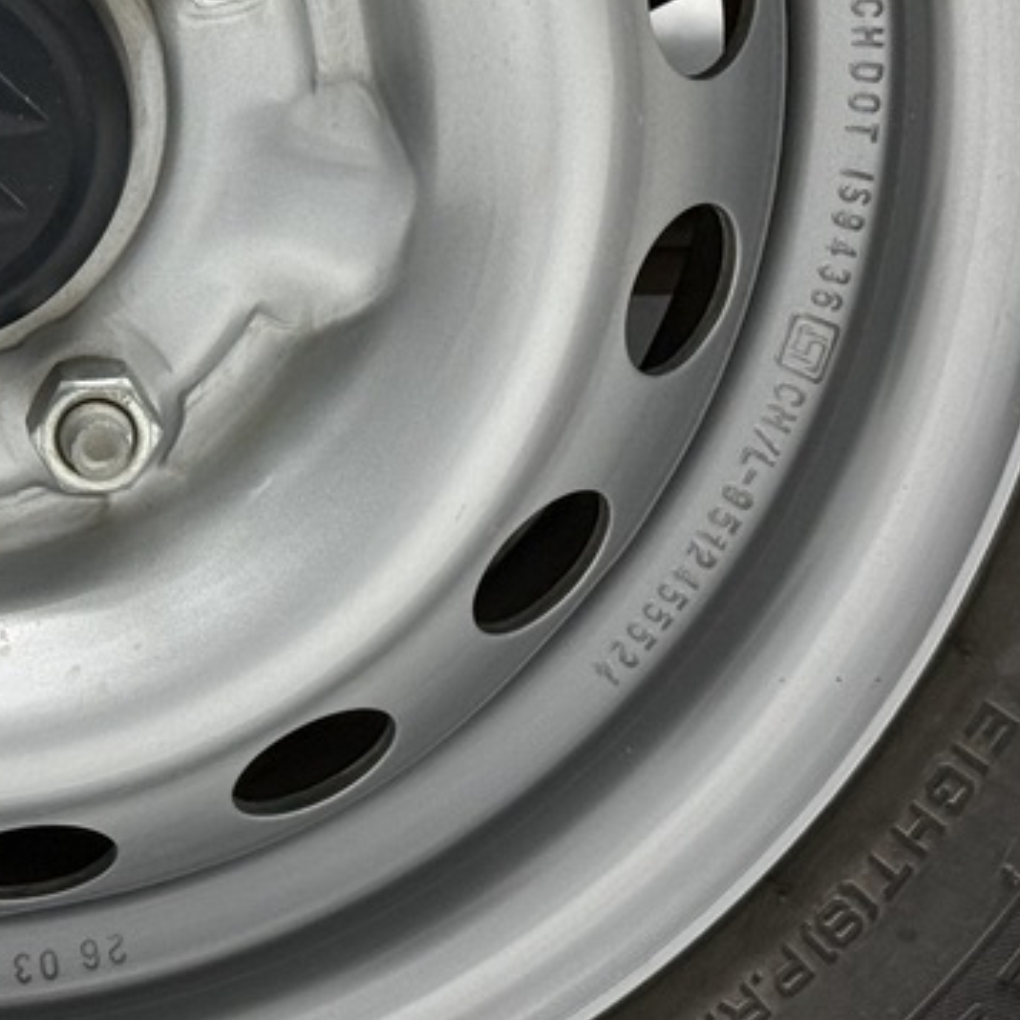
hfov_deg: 13.9
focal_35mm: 122
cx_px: -226
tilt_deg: -10.2
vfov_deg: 14.1
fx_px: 4067
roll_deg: +1.2
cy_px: -11
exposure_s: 1/50
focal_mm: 6.76
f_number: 1.78
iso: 200
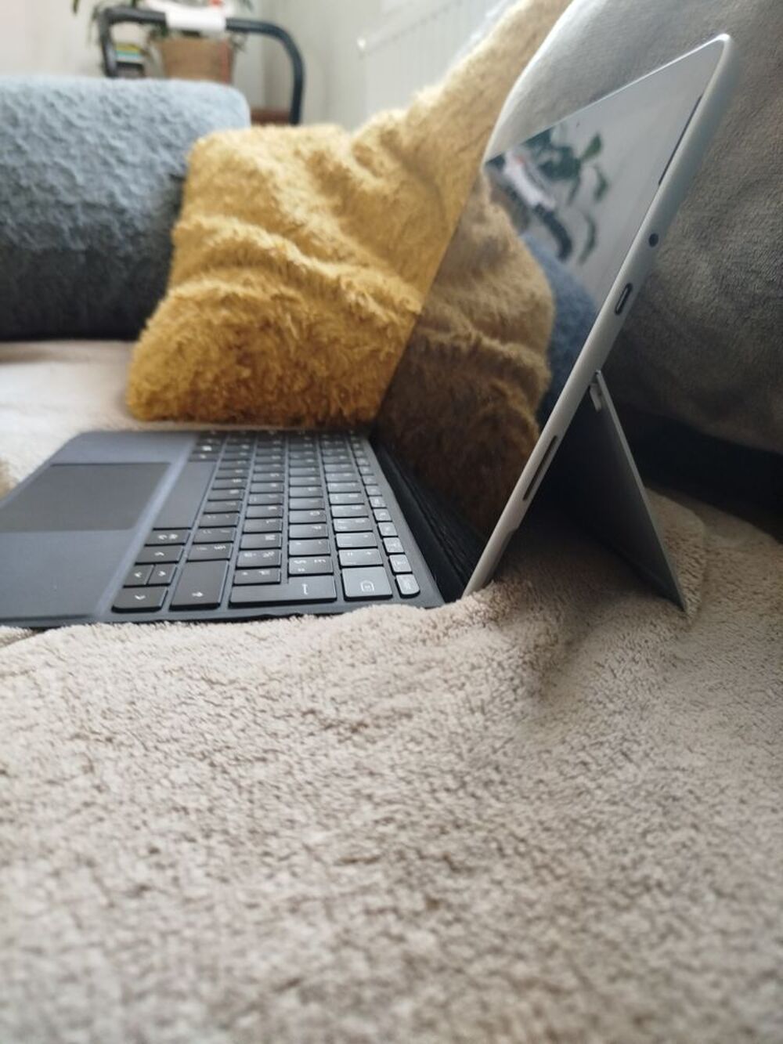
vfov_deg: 71.6
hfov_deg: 56.8
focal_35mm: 24
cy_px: 522
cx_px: 392
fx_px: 724
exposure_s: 1/25
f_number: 1.7
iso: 500
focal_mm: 5.31
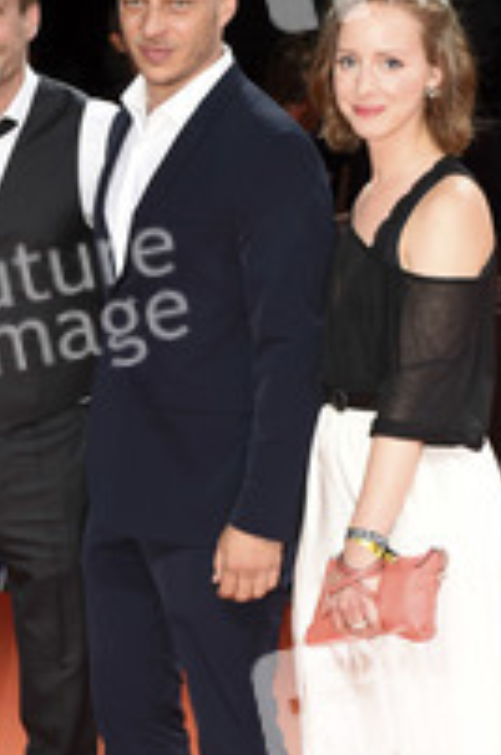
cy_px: 505
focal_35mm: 119
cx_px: 105
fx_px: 2492
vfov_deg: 17.2
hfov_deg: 11.4
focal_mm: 40
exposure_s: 1/160
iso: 400
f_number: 6.3
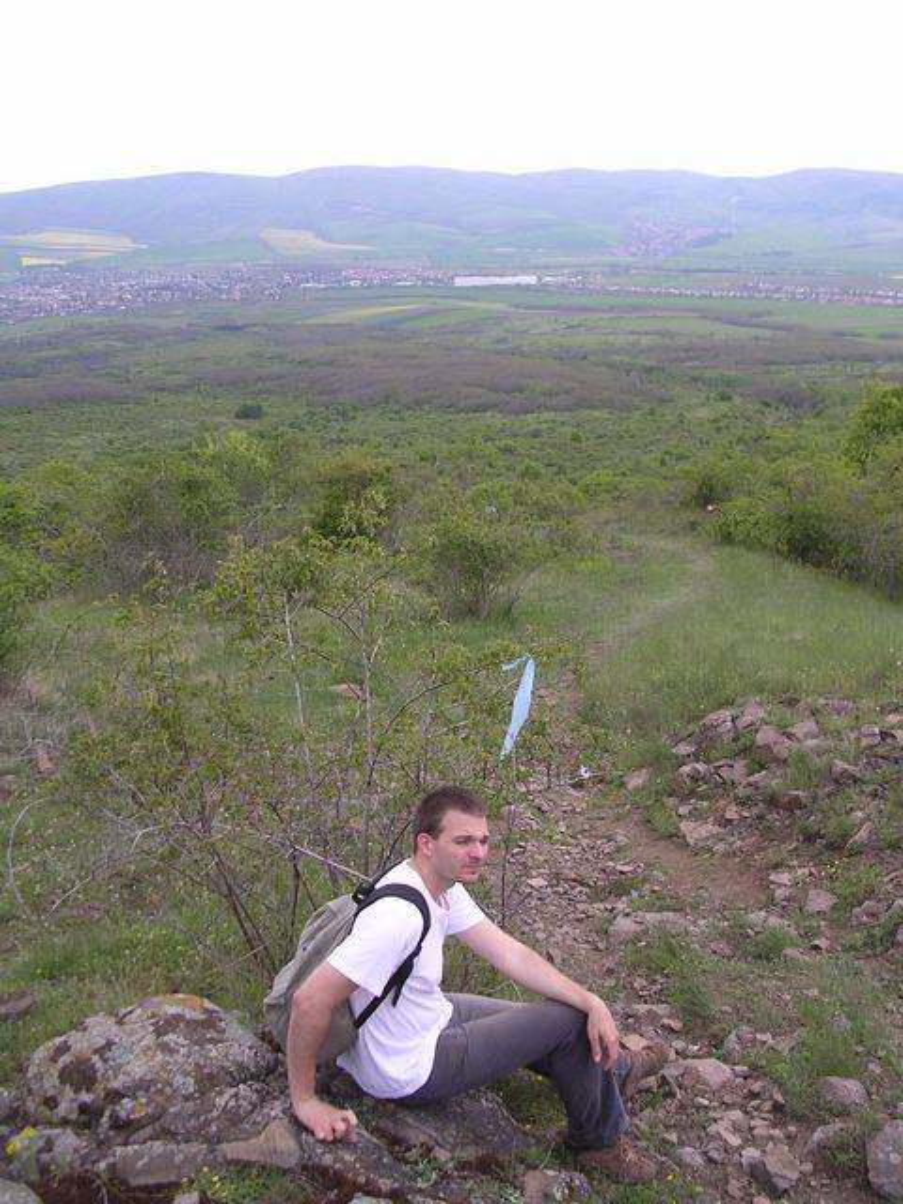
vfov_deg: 49.0
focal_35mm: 38
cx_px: 452
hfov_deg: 37.7
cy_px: 602
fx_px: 1322
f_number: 2.8
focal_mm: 5.8
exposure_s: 1/223
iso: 100
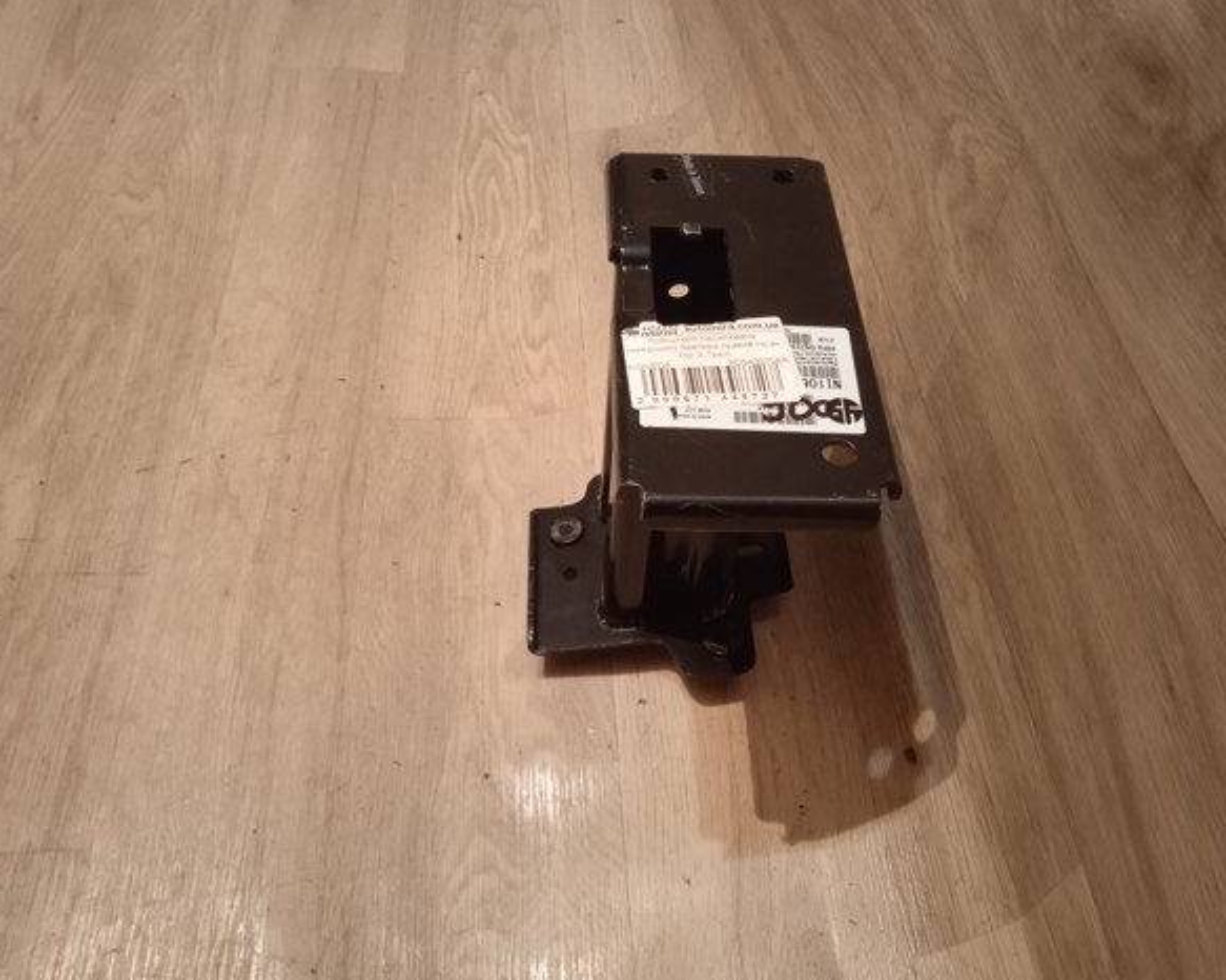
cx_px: 625
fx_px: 1088
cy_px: 490
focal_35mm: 30
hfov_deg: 58.8
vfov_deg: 48.5
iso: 862
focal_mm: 3.43
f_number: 2.2
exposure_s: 1/14.3
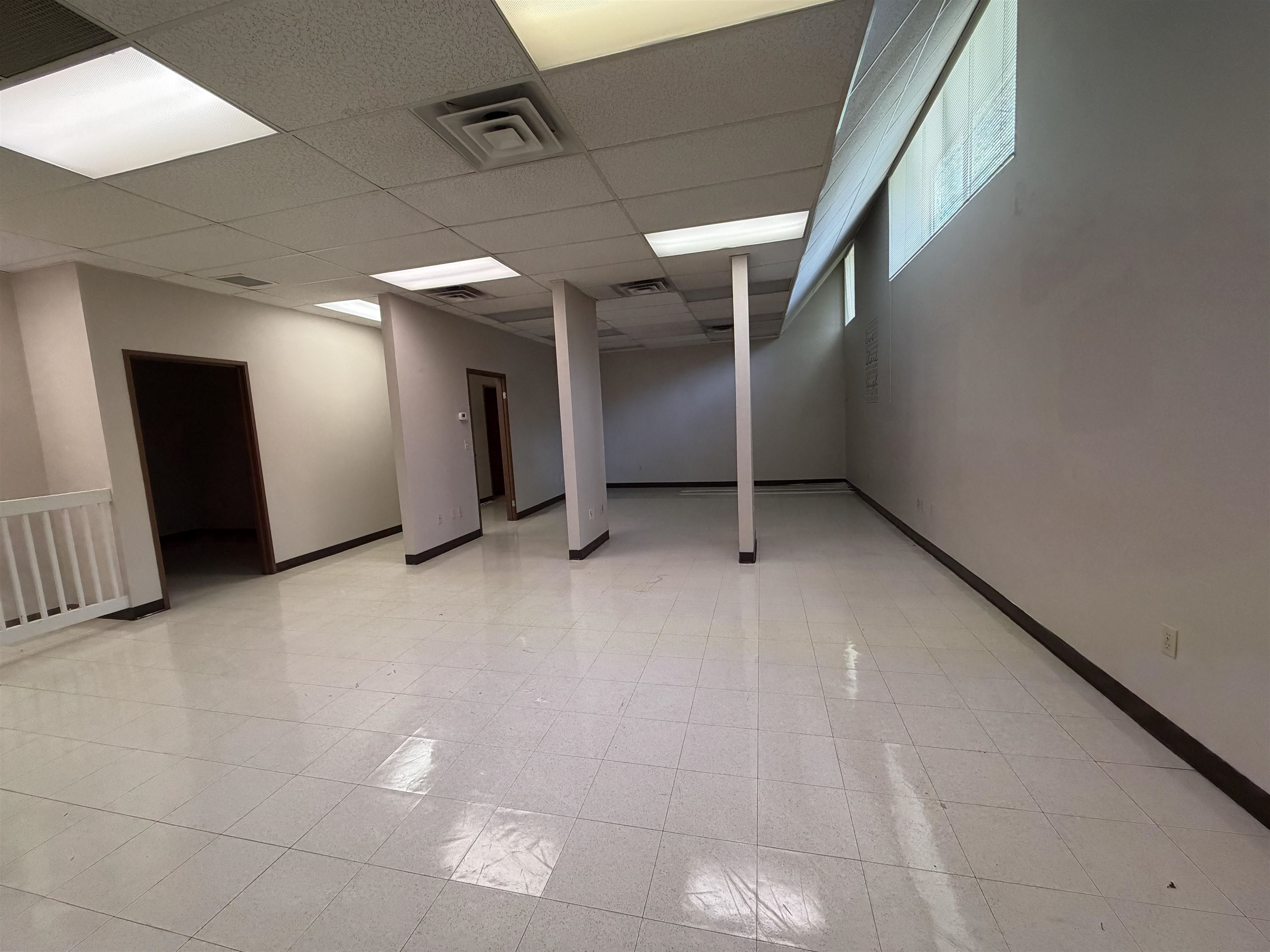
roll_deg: +3.1
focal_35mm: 14
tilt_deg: -6.9
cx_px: 635
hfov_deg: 102.1
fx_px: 514
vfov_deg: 85.7
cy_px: 476
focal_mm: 2.22
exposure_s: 1/120
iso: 320
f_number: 2.2
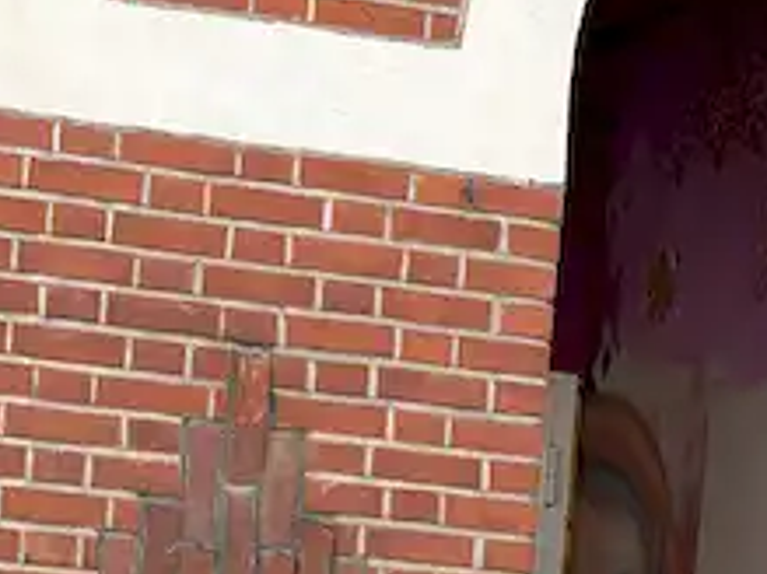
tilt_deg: +0.5
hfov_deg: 10.3
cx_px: 319
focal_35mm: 192
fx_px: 4252
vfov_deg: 7.6
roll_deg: -5.3
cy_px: 742
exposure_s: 1/750
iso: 80
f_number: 1.78
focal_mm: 6.76
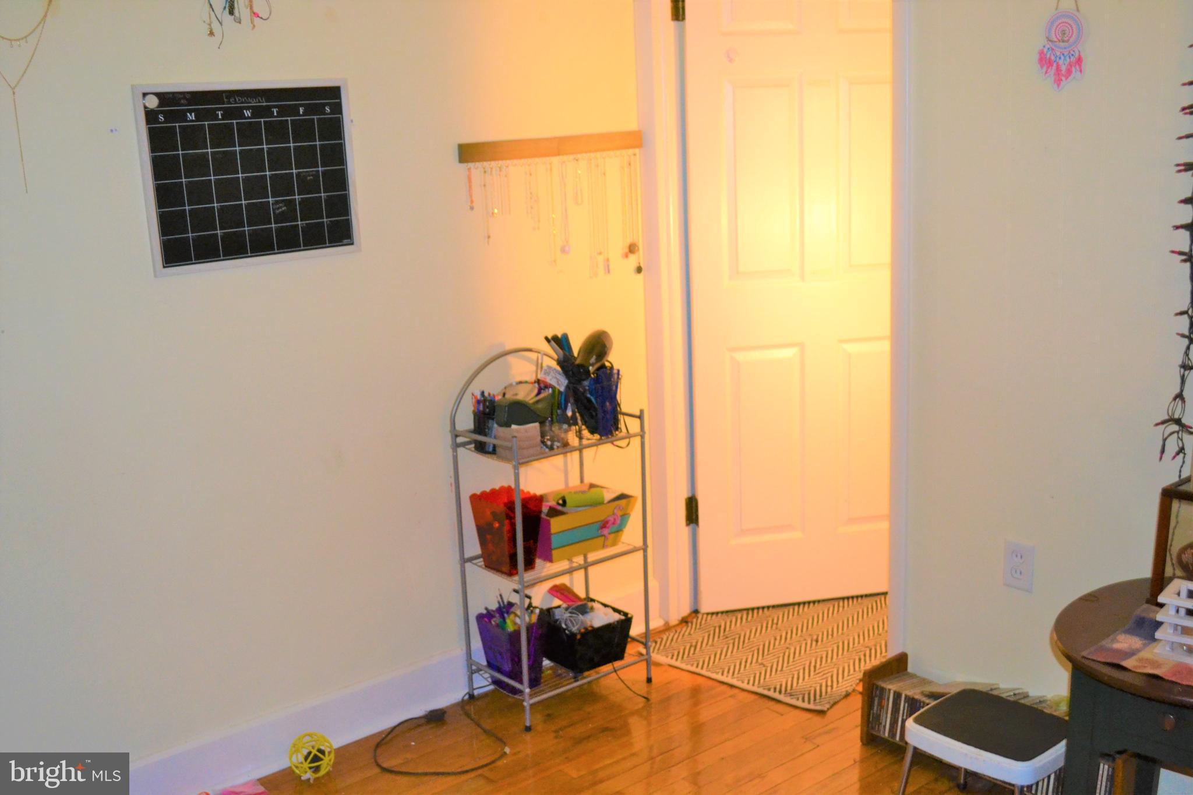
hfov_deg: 53.1
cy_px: 398
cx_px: 596
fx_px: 1193
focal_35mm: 36
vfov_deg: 36.9
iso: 1600
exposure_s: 1/60
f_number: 4
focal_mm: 24
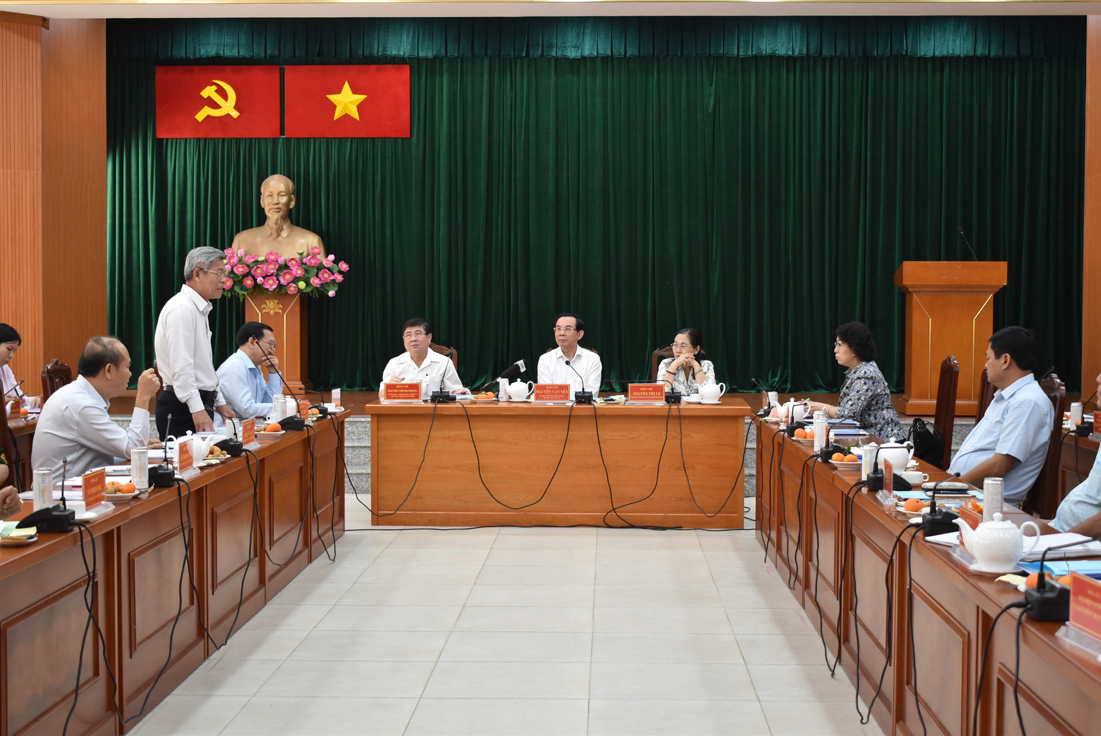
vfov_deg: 25.8
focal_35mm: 52
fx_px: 1607
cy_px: 368
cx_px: 550
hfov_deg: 37.8
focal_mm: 35
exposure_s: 1/60
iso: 1100
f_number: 4.5
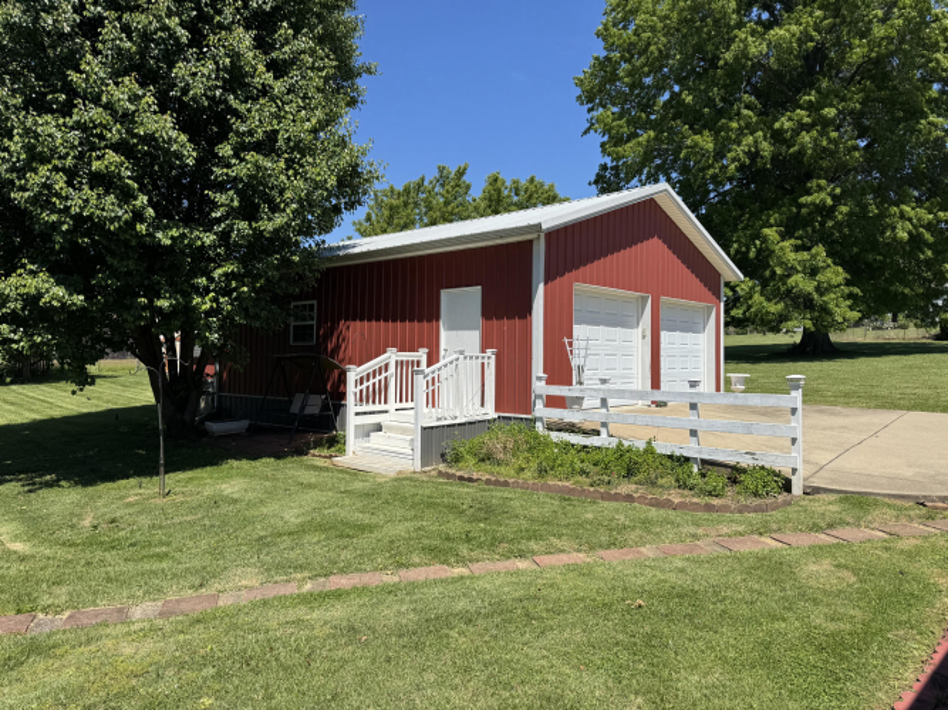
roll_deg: -0.8
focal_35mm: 24
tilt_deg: +1.8
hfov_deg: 71.6
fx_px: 657
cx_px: 474
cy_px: 355
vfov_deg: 56.8
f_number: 1.78
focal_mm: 6.76
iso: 80
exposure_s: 1/4310
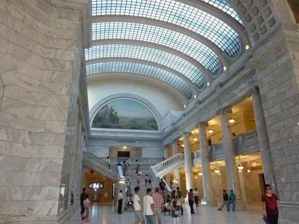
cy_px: 112
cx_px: 150
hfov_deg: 69.4
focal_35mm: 25
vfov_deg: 54.9
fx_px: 216
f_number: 3.3
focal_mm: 4.1
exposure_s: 1/125
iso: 800
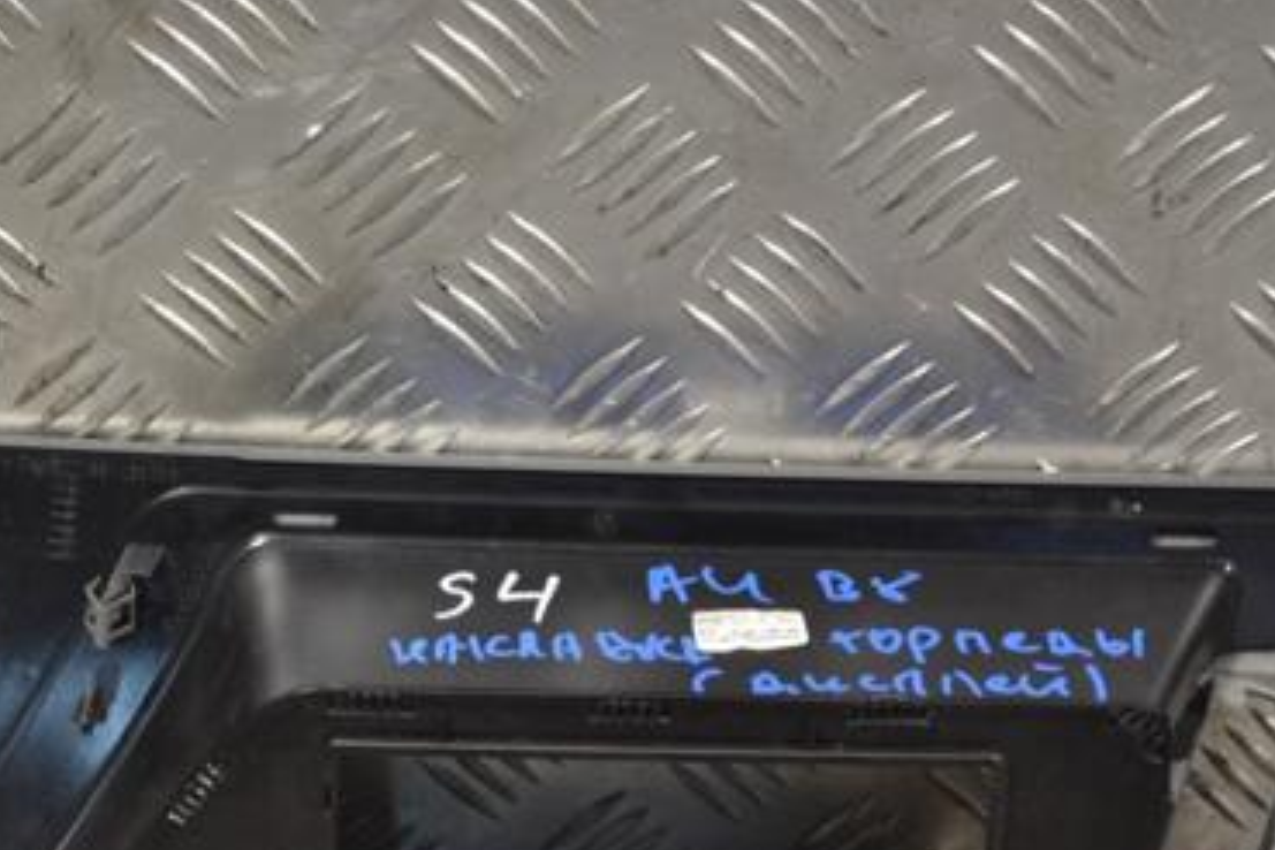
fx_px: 4143
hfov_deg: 17.5
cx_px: 442
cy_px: 653
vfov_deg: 11.7
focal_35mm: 117
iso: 400
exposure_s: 1/60
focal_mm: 48
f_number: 5.6
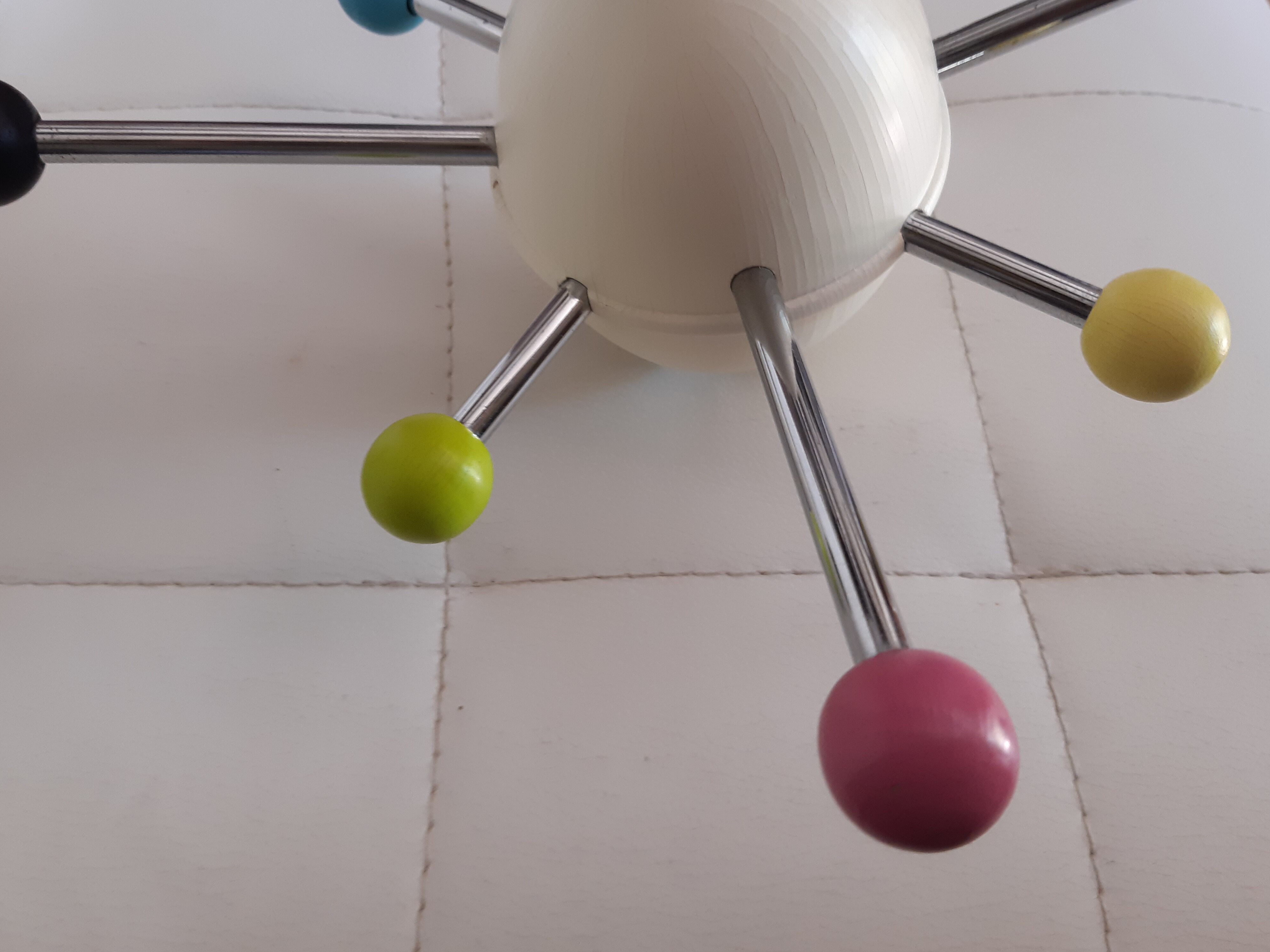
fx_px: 1101
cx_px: 588
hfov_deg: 59.9
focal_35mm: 30
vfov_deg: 46.7
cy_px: 422
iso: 100
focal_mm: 3.92
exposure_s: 1/50
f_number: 1.7
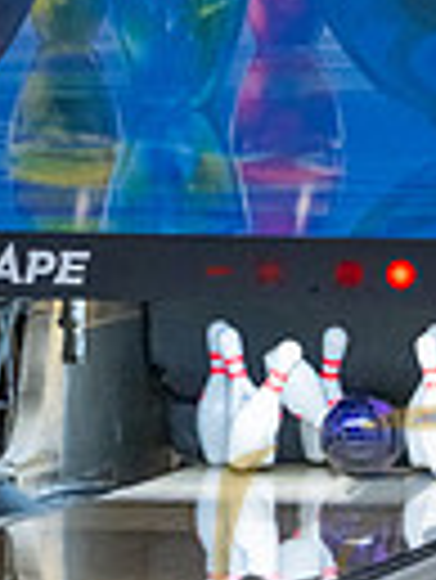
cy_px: 692
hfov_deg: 2.2
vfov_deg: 2.9
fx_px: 11250
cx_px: 449
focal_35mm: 671
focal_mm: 200
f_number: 2.8
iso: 4000
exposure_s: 1/1000
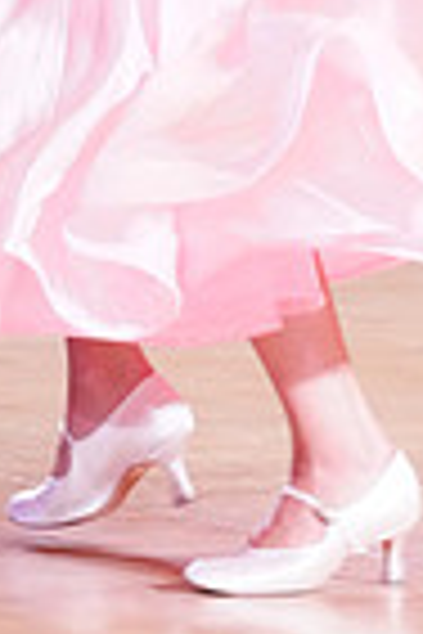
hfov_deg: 2.6
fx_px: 9235
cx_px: 187
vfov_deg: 3.9
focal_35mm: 524
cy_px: -405
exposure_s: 1/250
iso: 5000
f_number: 5
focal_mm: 127
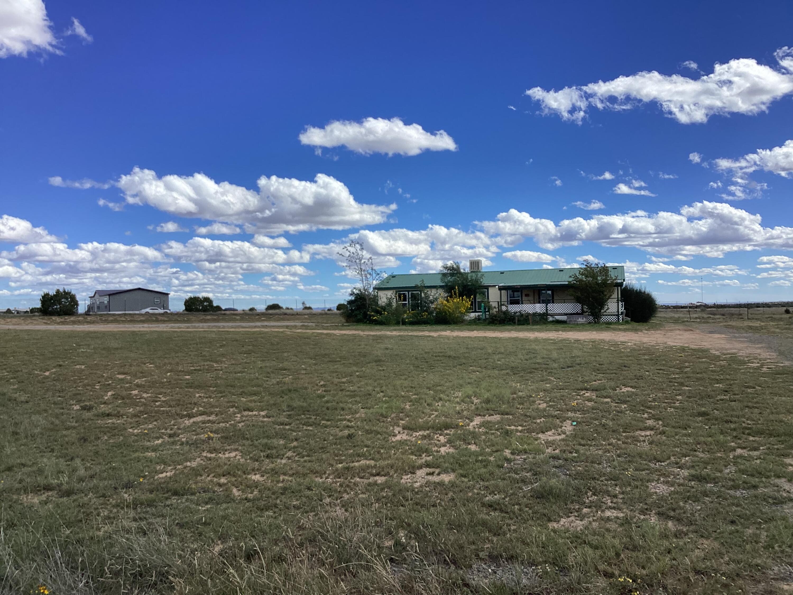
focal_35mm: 31
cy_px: 298
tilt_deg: -0.9
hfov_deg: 58.4
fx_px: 710
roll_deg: +1.5
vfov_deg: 45.4
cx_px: 396
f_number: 2.4
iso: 25
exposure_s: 1/1773
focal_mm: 3.3
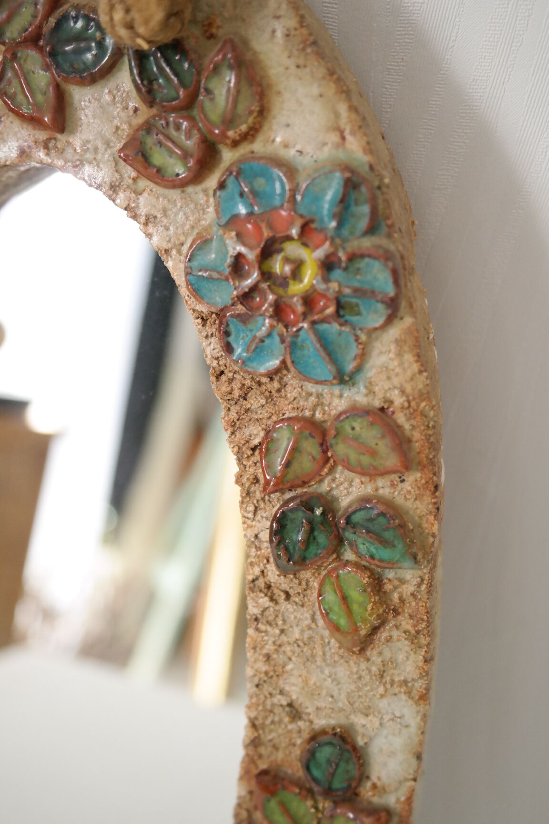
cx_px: 274
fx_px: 915
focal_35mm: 40
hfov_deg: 33.4
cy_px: 412
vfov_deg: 48.5
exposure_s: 1/40
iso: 1600
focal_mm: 26
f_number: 5.6
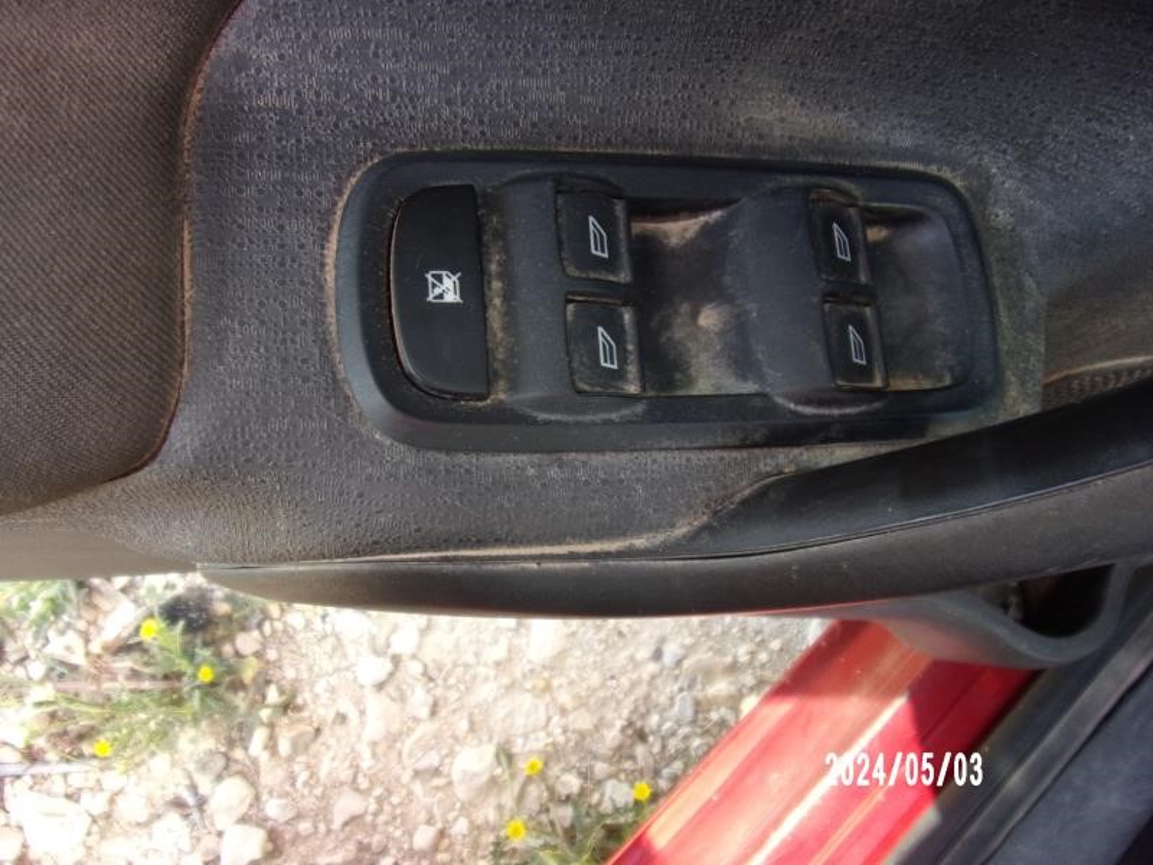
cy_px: 432
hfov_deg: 71.6
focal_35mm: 24
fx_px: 799
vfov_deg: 56.8
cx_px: 576
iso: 80
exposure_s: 1/34
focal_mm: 4.3
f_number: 3.3
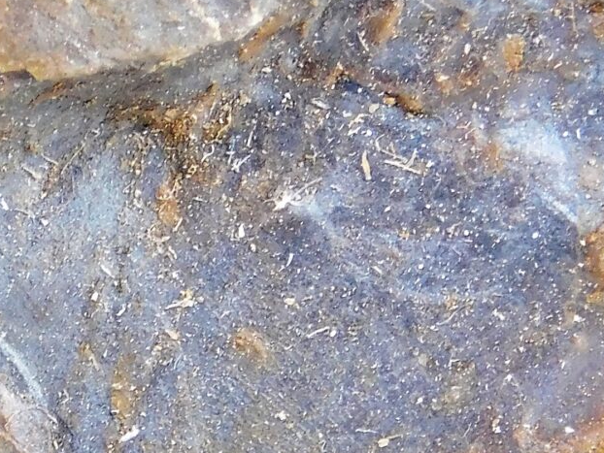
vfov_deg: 2.0
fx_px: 13214
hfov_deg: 2.6
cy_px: 461
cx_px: -134
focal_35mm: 757
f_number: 5.4
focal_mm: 32.7
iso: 125
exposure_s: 1/80
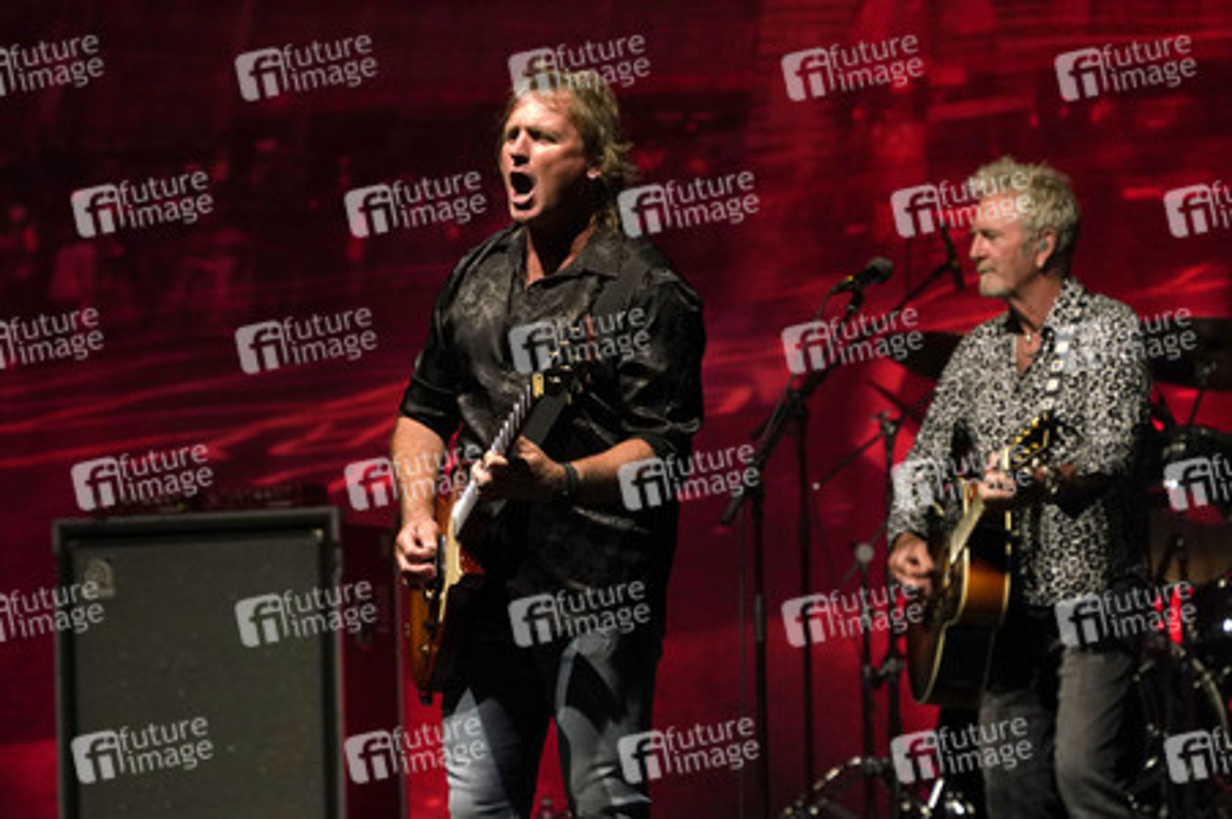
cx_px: 616
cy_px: 410
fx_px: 6053
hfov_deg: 11.6
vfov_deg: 7.7
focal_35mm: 177
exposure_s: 1/100
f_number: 5.6
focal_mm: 177
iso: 1600
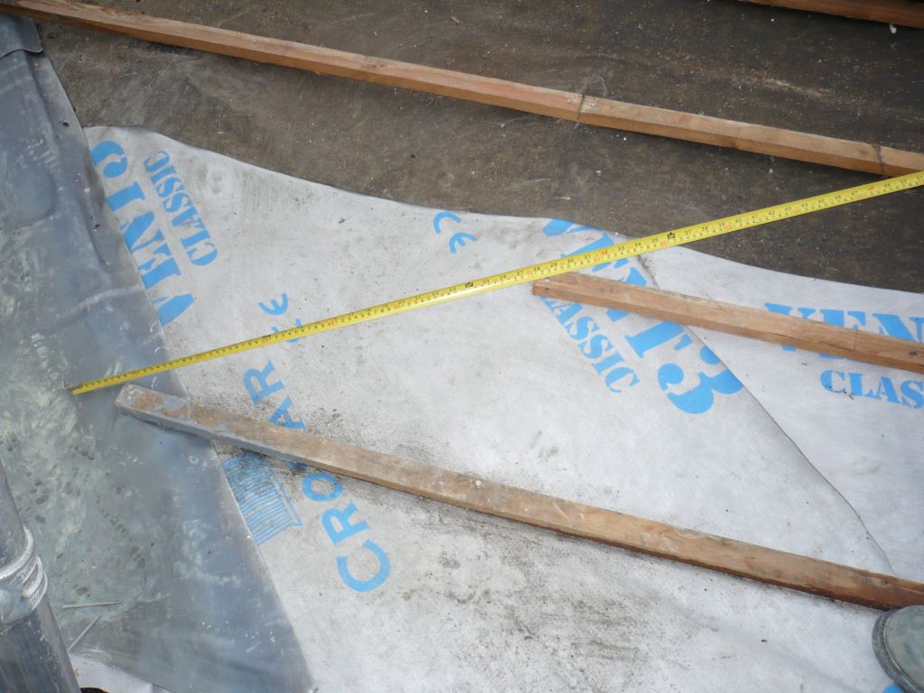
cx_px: 462
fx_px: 934
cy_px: 346
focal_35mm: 35
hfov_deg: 52.6
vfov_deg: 40.7
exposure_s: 1/200
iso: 100
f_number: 2.8
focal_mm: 5.8
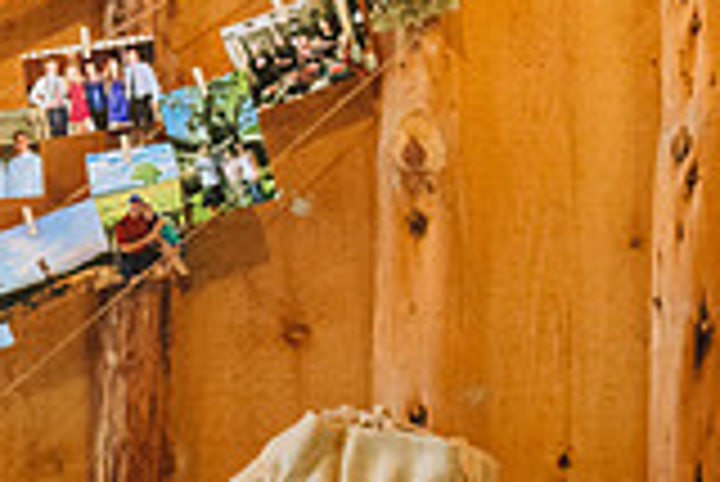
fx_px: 2222
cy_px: 542
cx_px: -267
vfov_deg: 12.1
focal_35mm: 111
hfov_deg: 17.1
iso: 2500
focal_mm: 29
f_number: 2.8
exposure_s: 1/100
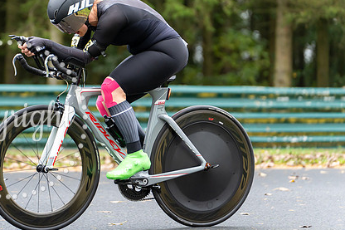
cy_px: 76
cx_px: 138
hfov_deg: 10.8
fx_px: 1830
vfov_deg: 7.2
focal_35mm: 191
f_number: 2.8
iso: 2500
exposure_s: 1/1250
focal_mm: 137
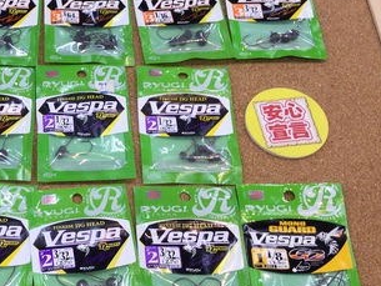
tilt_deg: -59.0
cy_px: 115
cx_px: 46
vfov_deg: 24.0
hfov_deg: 30.4
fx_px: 672
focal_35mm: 61
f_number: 2.4
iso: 32
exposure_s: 1/60
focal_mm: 3.3
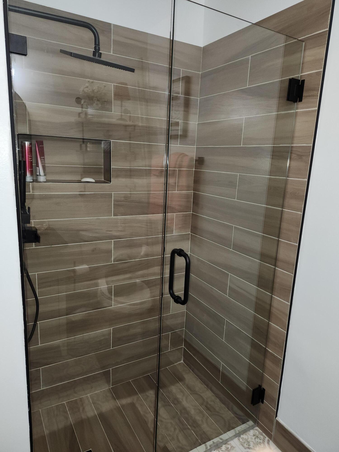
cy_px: 226
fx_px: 300
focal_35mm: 23
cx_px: 170
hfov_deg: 58.9
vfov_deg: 73.9
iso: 100
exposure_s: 1/25
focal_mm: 5.54
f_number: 1.8
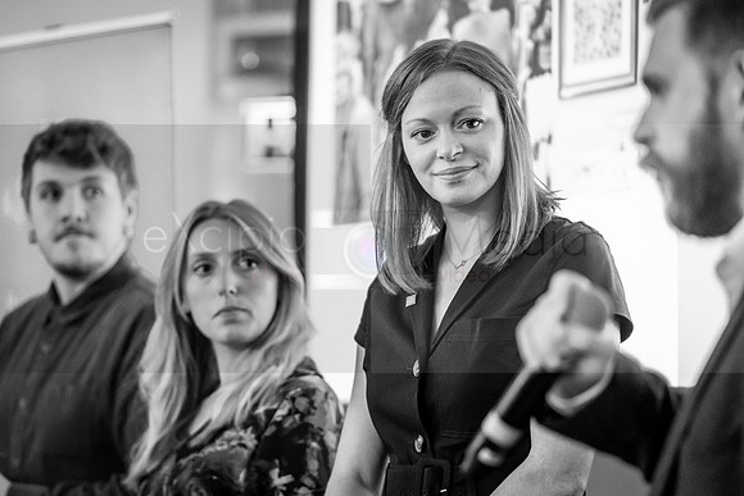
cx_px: 318
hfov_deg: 13.5
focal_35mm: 152
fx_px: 3148
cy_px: 262
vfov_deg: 9.0
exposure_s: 1/100
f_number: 2.8
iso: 6400
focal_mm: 133
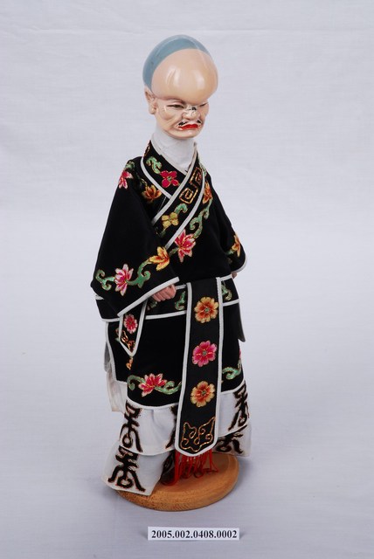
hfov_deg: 13.1
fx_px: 1633
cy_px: 280
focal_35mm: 105
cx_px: 187
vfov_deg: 19.4
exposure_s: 1/80
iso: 100
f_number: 22
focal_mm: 70
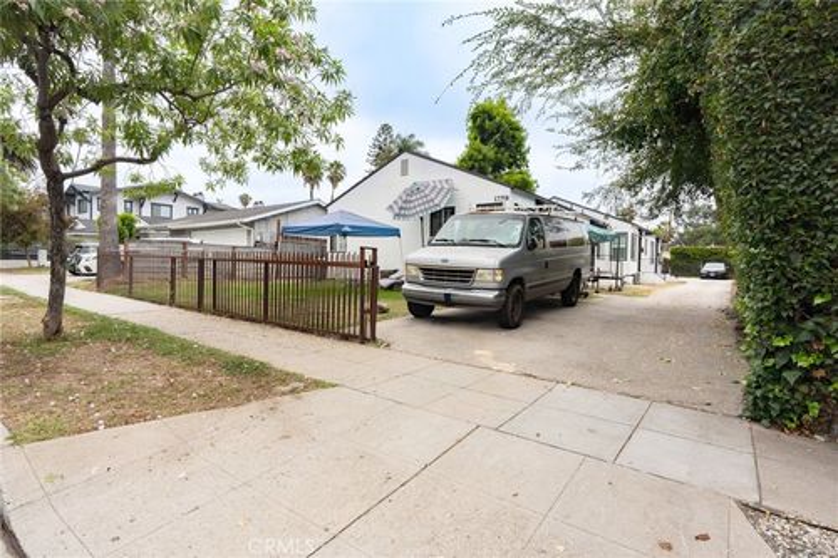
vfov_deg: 67.3
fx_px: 419
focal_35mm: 18
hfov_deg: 90.0
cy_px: 279
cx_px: 419
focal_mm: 18
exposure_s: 1/320
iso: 125
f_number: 8
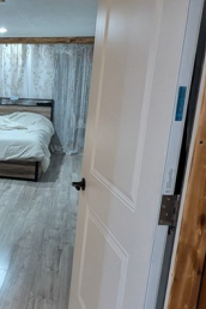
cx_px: -28
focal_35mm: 43
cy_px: 162
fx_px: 369
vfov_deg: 45.4
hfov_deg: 28.1
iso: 254
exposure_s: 1/60
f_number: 2.2
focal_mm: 2.22
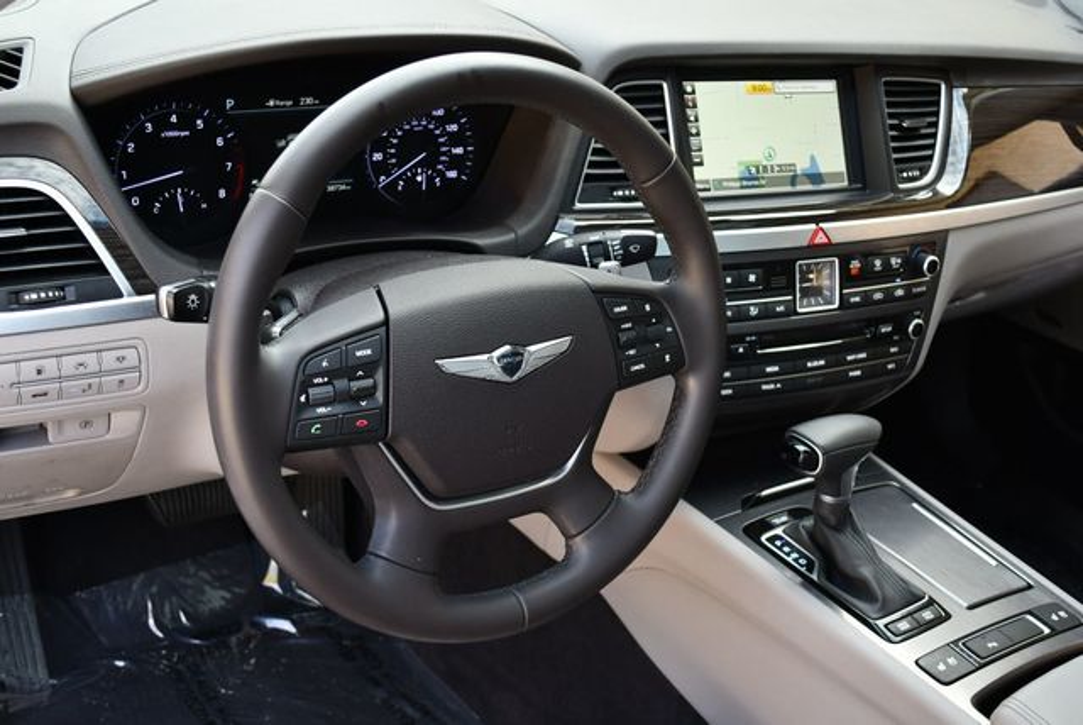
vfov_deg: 30.6
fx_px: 1325
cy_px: 362
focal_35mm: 44
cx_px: 542
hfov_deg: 44.5
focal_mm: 22
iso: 560
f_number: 3.8
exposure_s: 1/250
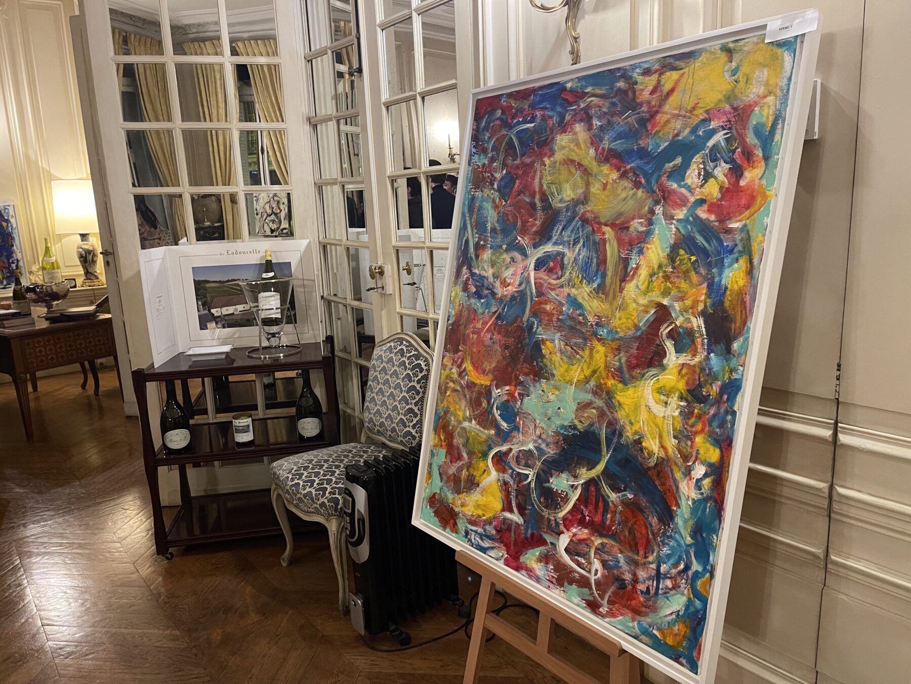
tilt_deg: -12.5
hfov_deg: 67.3
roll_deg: +2.8
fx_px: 684
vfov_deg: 53.1
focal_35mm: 26
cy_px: 342
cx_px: 456
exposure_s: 1/33
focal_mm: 5.1
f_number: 1.6
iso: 500
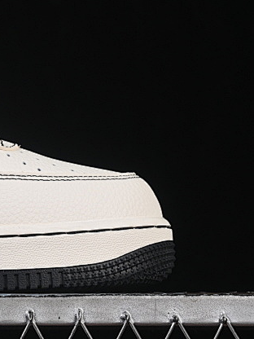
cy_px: 112
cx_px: -151
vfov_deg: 10.6
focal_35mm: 187
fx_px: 1830
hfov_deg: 7.8
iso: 160
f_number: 8
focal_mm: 50
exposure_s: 1/80
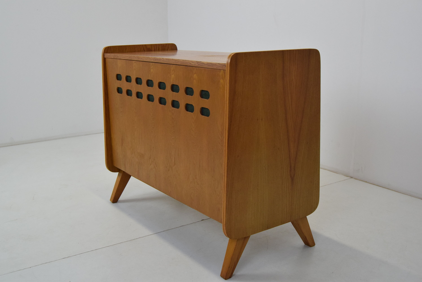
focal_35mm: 39
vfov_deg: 34.3
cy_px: 141
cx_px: 211
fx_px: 458
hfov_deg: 49.5
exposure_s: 1/250
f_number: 8
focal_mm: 26
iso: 1600
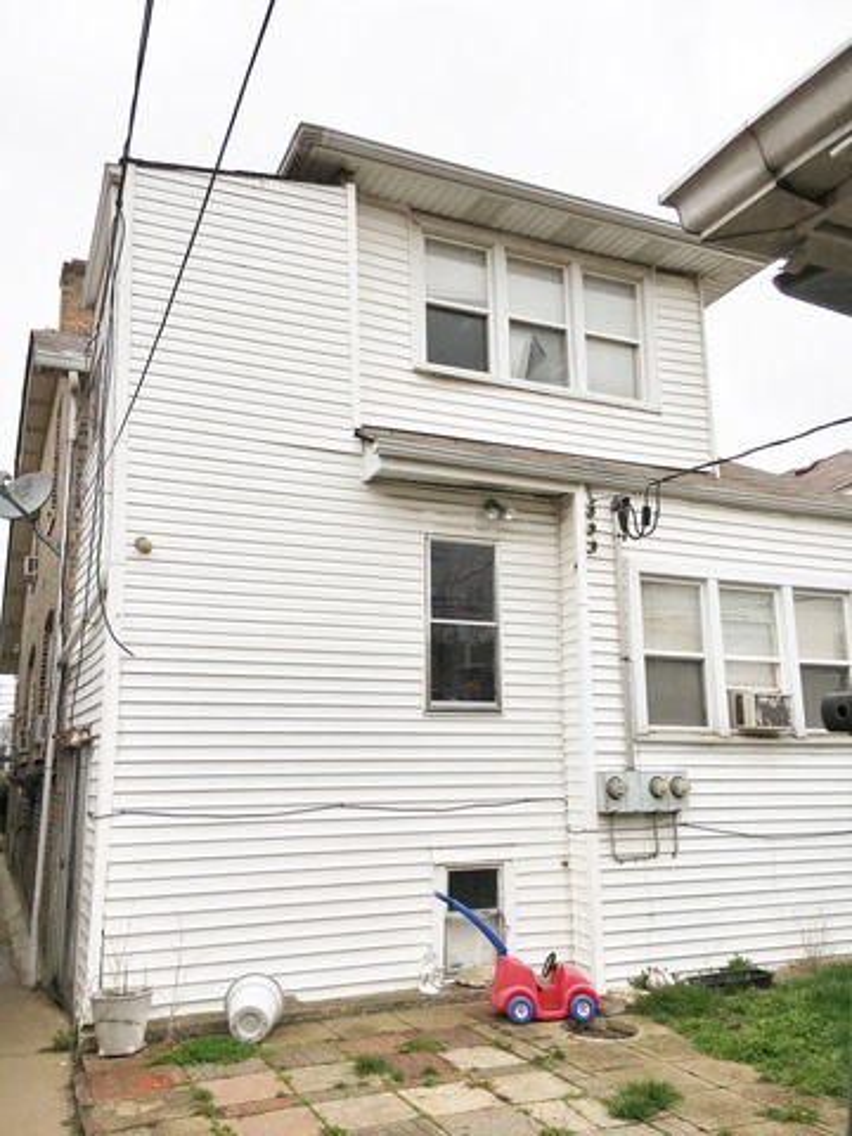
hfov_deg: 48.2
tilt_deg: +11.8
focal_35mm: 29
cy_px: 568
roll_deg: +0.3
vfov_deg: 61.7
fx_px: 952
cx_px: 426
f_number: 2.2
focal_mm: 4.15
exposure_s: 1/950
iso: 25
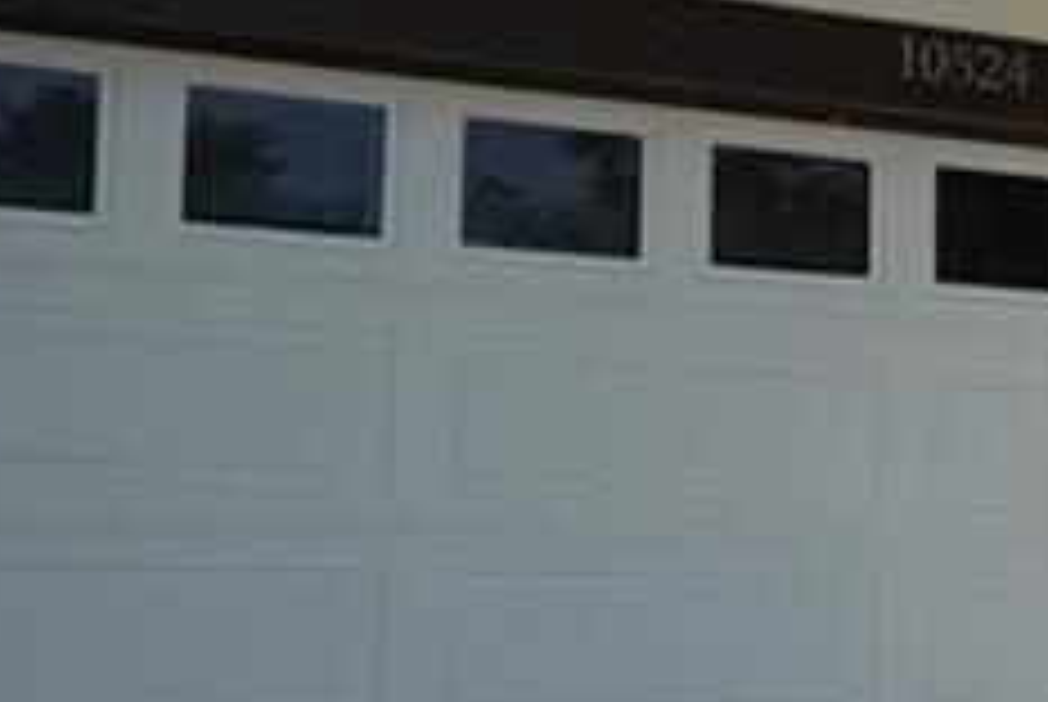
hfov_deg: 17.9
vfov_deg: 13.3
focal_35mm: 103
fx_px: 3002
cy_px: 349
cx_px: 1511
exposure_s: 1/800
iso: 400
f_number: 8
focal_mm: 10
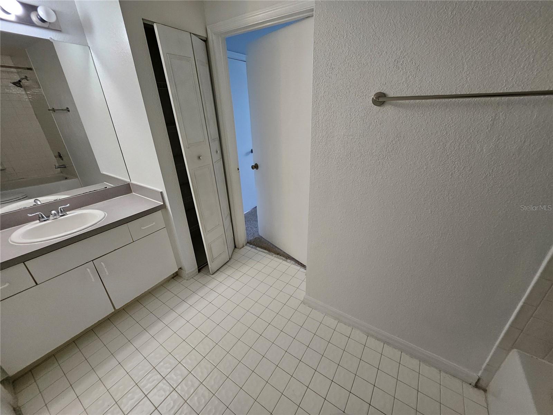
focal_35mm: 13
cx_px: 276
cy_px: 208
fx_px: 208
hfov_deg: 106.2
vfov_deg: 89.9
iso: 160
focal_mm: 1.7
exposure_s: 1/60
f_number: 2.2
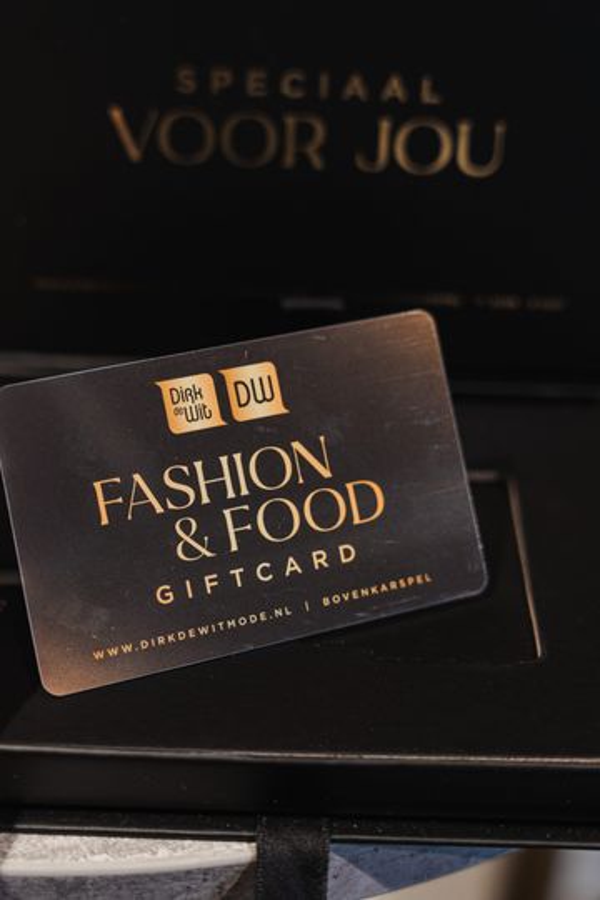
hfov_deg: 20.3
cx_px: 300
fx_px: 1675
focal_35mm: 67
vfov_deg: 30.1
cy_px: 450
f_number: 3.2
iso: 640
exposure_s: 1/320
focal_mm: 45.3
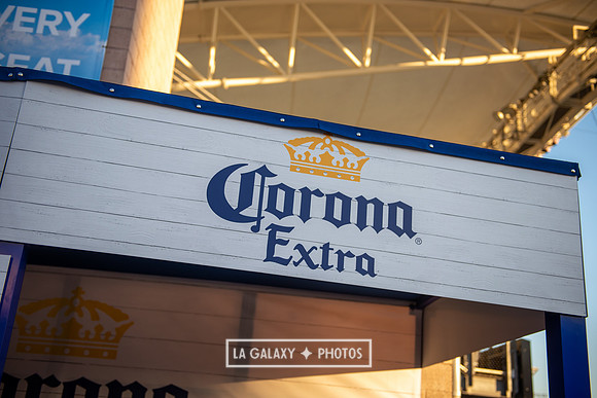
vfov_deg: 33.4
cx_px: 298
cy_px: 199
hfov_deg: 48.4
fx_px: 663
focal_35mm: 40
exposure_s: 1/800
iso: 125
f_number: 2.8
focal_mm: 40
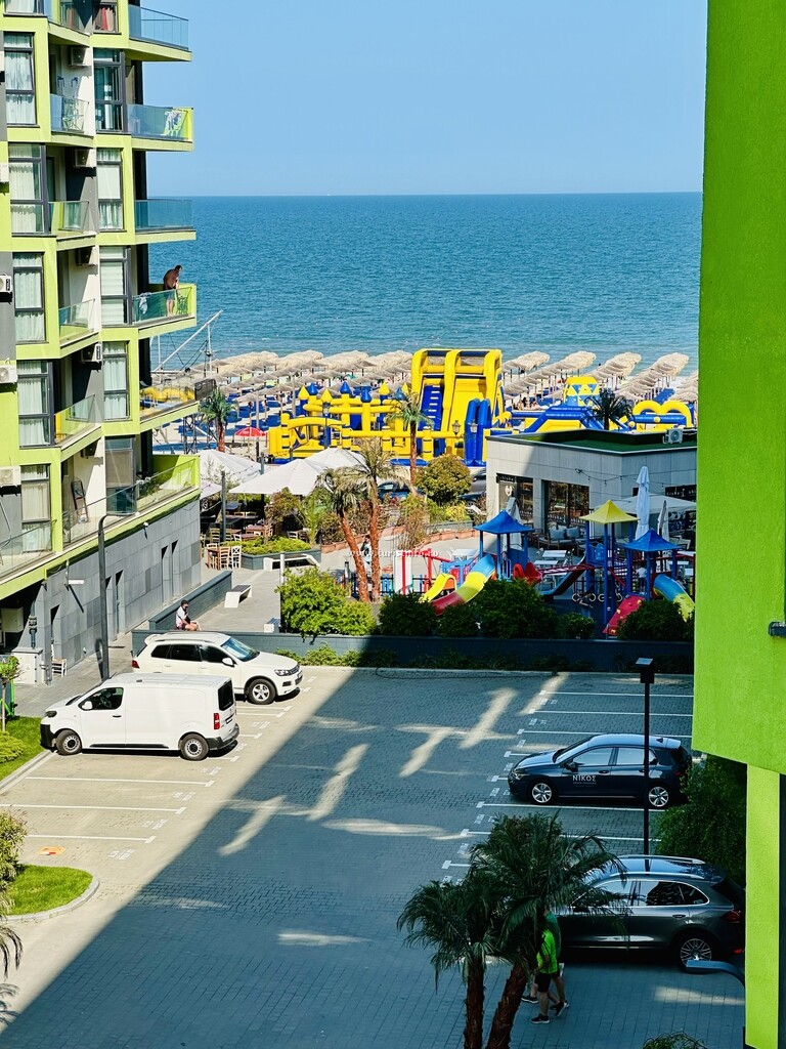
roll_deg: -0.7
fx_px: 2331
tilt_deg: -8.0
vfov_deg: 25.3
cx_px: 393
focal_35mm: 77
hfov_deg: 19.1
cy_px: 524
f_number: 2.8
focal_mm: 9
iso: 32
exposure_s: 1/669
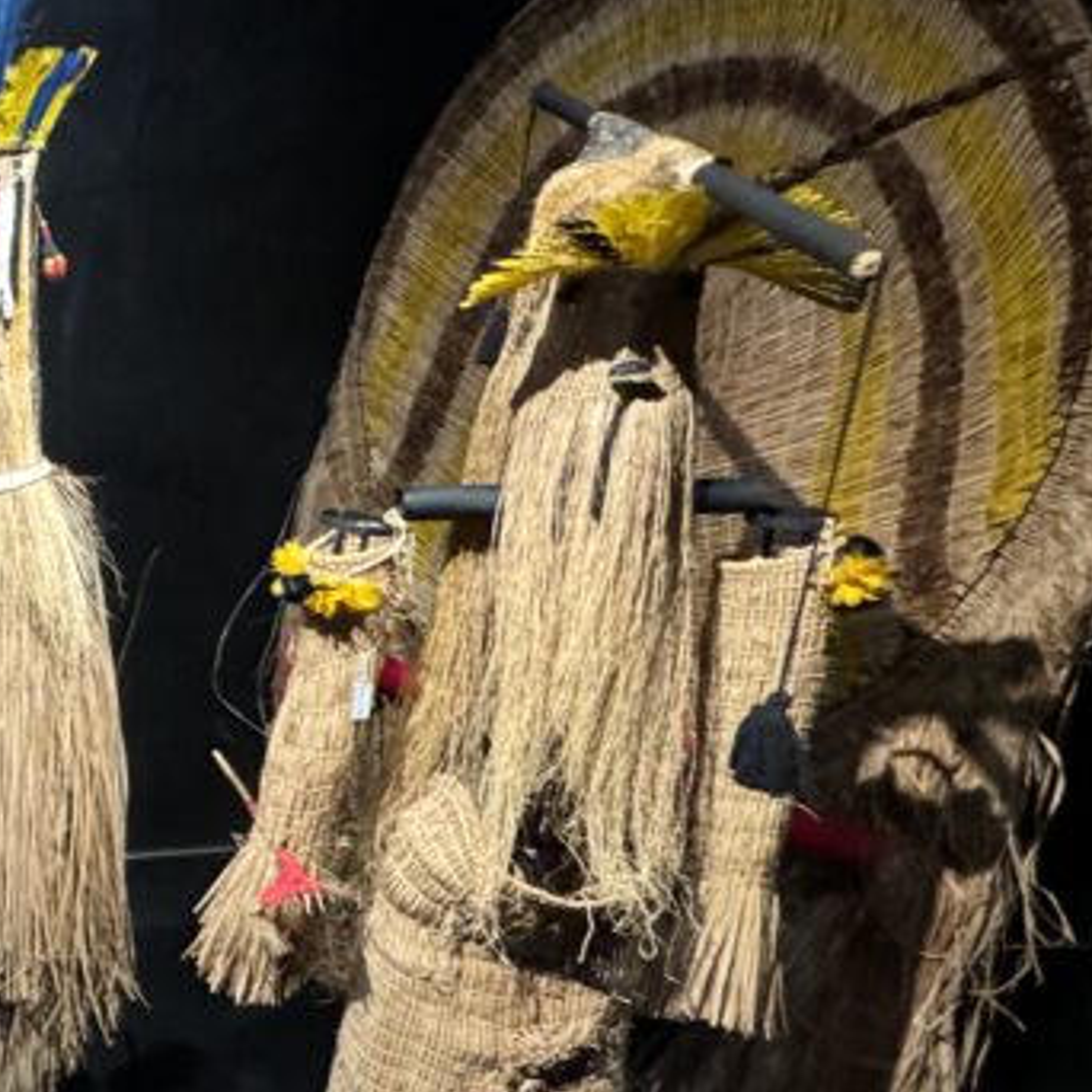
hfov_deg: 35.7
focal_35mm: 37
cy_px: 738
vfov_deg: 44.2
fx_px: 1321
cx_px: -204
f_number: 2.2
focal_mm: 2.22
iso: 1000
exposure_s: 1/40
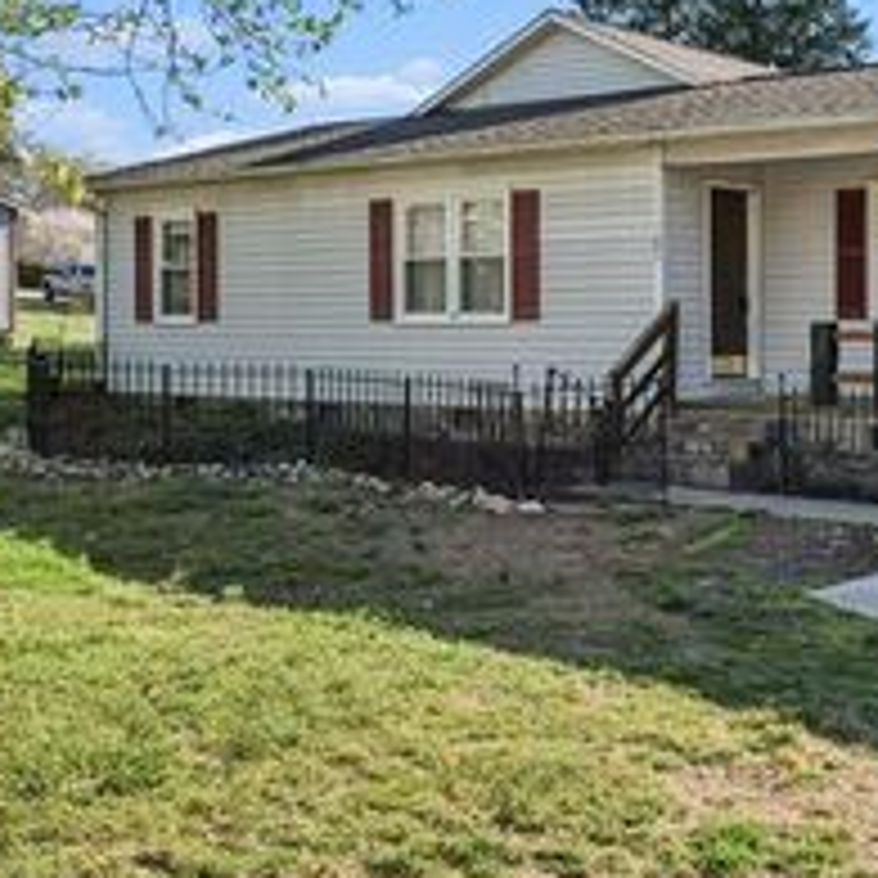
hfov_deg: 33.6
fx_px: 1377
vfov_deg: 35.0
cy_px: 290
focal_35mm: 48
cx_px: 774
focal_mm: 8.4
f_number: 2.8
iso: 100
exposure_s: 1/200
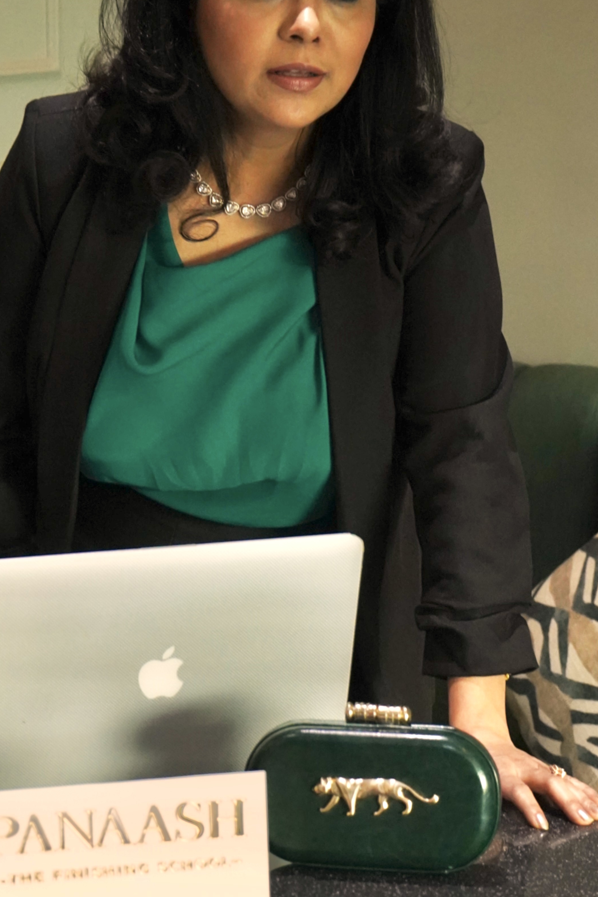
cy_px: 540
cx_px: 170
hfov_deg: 11.8
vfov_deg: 17.6
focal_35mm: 116
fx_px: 2890
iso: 6400
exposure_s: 1/100
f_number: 5.6
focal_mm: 61
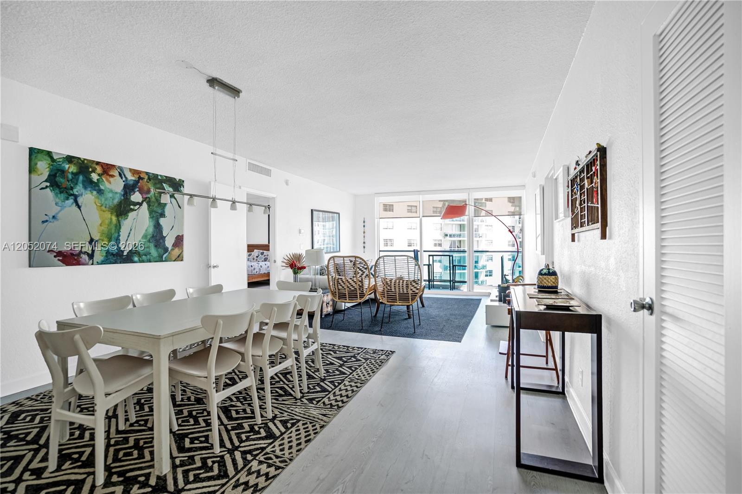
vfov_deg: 73.7
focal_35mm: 16
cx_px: 371
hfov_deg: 96.7
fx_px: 330
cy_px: 247
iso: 640
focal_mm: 16
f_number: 4
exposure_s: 1/200
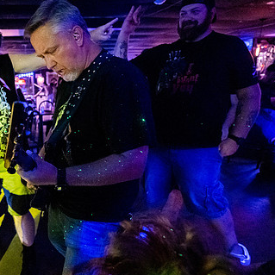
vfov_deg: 65.0
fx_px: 216
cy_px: 136
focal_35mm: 24
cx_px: 54
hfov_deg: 59.8
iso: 8000
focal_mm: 14
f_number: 2.8
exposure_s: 1/200
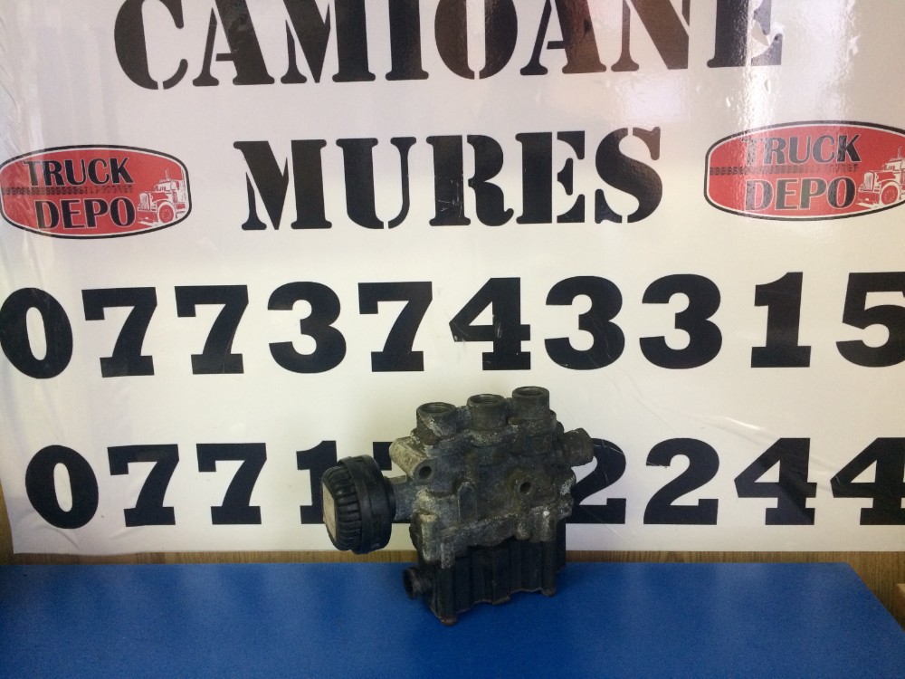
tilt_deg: -12.7
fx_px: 758
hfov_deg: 61.7
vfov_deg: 48.2
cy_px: 340
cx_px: 452
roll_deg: +0.5
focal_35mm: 29
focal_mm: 4.15
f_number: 2.2
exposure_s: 1/33
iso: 250
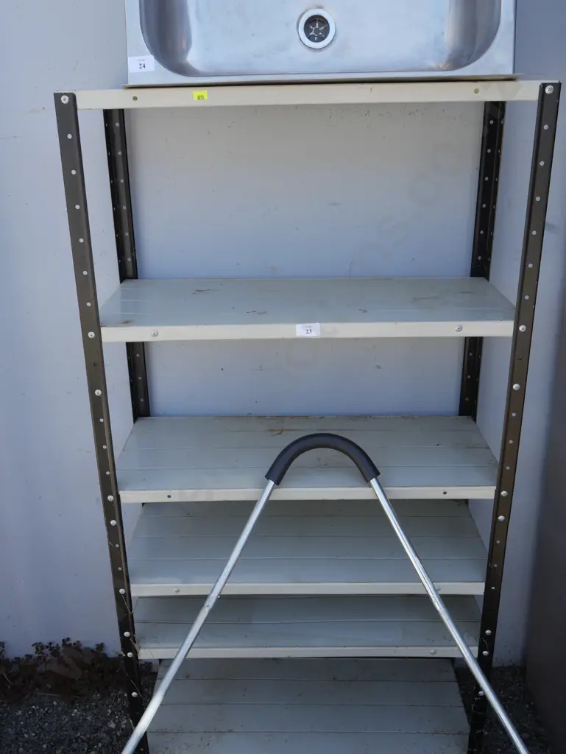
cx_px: 283
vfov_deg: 56.8
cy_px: 377
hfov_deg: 44.2
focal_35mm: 32
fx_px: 697
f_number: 5
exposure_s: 1/250
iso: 200
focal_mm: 16
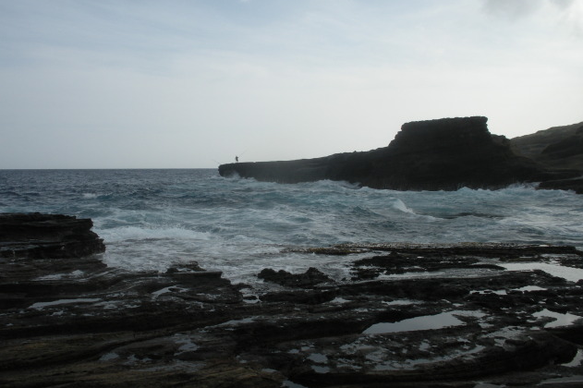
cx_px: 295
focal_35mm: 38
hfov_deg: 50.7
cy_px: 176
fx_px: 615
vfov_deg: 35.0
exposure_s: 1/511
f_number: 5.6
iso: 88
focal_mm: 6.3
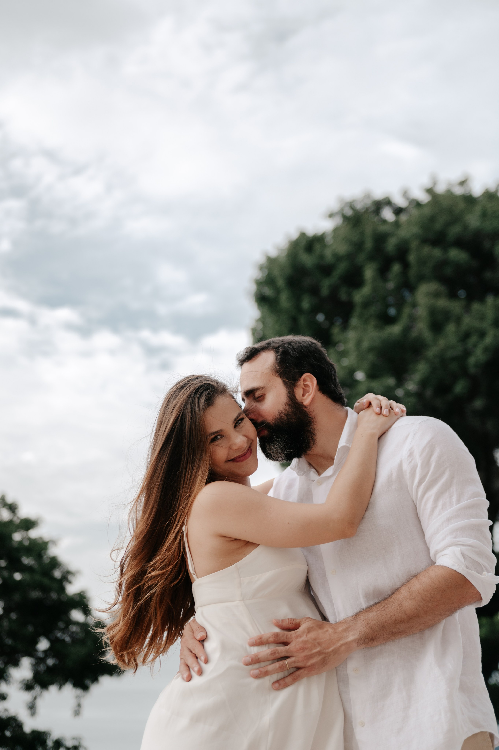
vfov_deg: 41.1
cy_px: 375
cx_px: 250
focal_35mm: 48
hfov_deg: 28.0
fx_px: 999
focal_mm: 48
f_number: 2.8
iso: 100
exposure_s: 1/2000
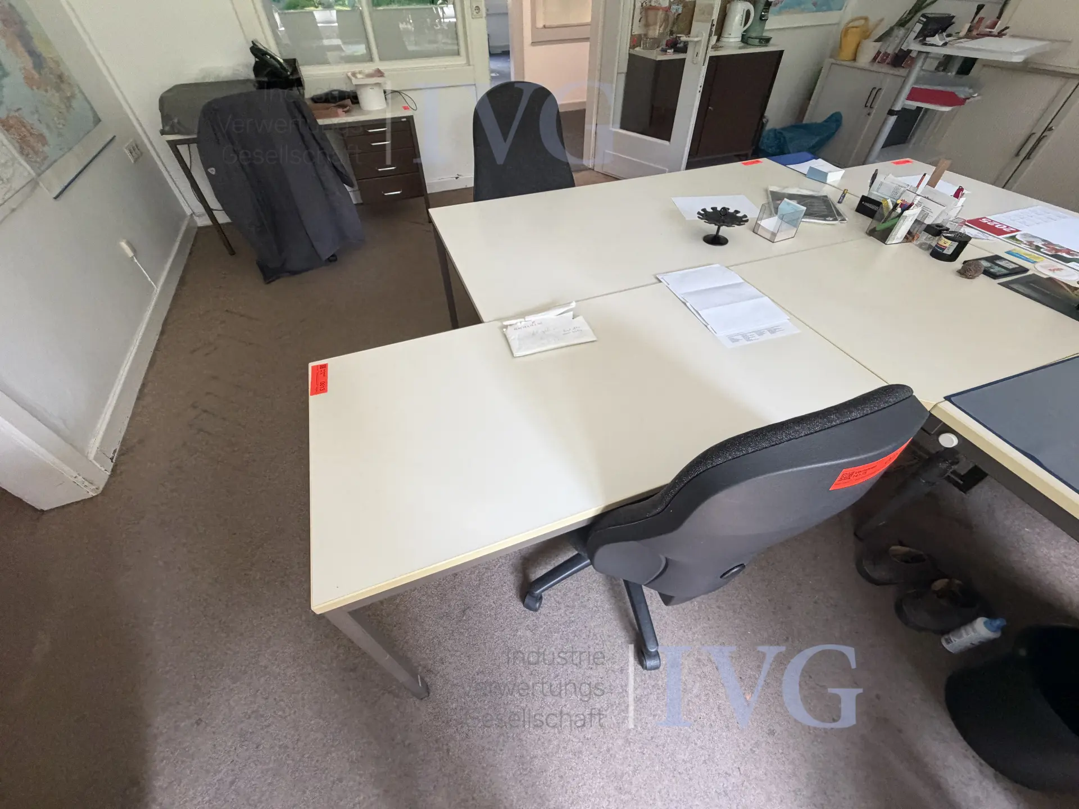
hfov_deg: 102.1
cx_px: 540
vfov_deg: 85.7
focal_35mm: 14
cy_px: 404
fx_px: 436
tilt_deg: -45.9
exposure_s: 1/107
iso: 320
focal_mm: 2.22
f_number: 2.2
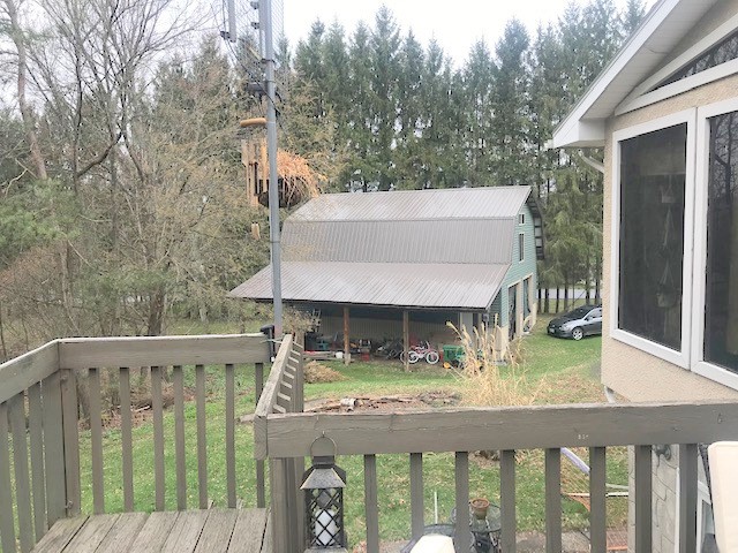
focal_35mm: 28
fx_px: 597
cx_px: 369
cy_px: 276
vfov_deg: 49.7
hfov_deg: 63.4
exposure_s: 1/424
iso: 20
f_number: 1.8
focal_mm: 3.99
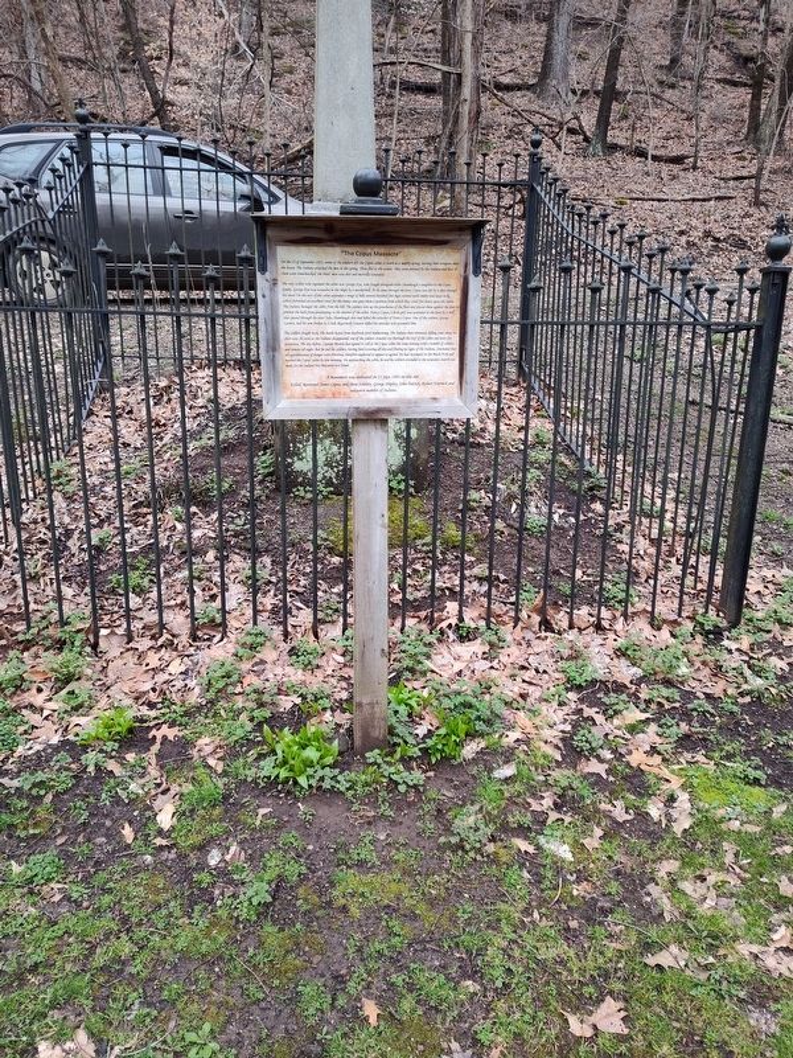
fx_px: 703
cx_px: 396
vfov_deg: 73.9
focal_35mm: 23
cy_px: 529
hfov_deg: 58.9
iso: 441
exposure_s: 1/120
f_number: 1.8
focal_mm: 5.56
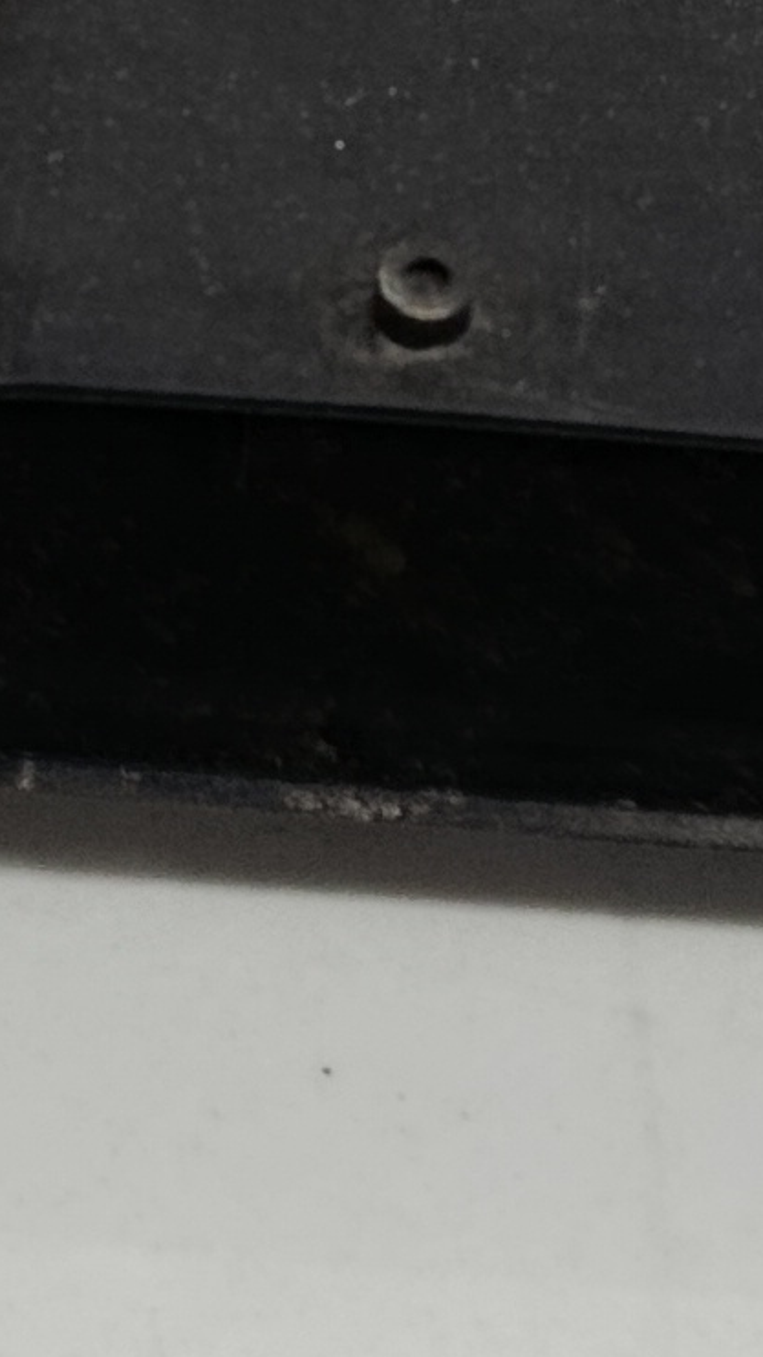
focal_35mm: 141
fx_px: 5075
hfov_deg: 8.5
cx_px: -70
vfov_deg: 14.9
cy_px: -68
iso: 993
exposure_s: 1/100
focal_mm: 5.24
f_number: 1.7
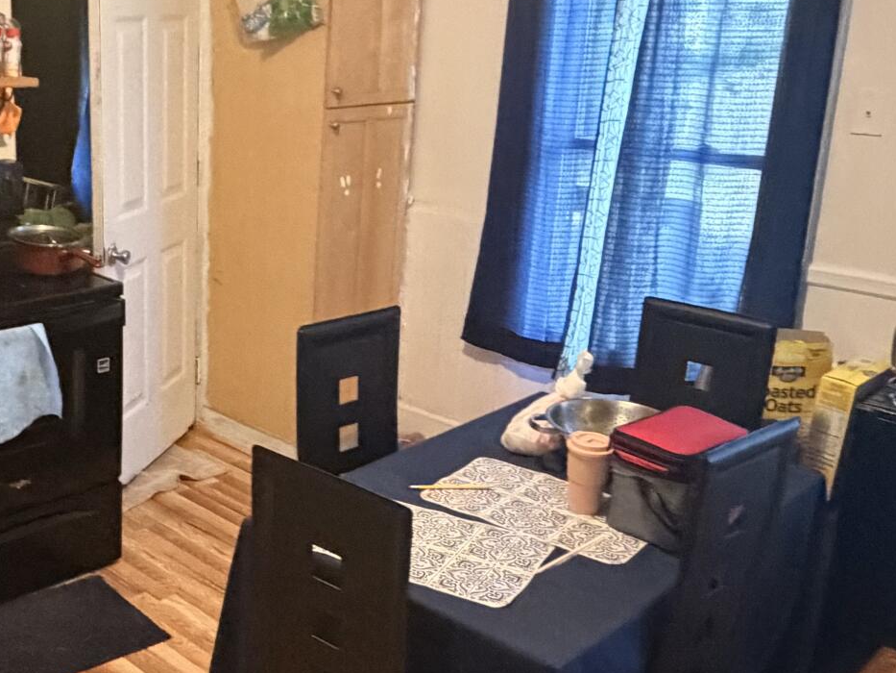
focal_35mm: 45
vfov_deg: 32.2
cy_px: 344
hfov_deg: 40.7
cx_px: 205
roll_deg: -0.3
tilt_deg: -16.2
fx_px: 1165
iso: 1250
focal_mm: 2.22
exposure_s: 1/60
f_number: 2.2
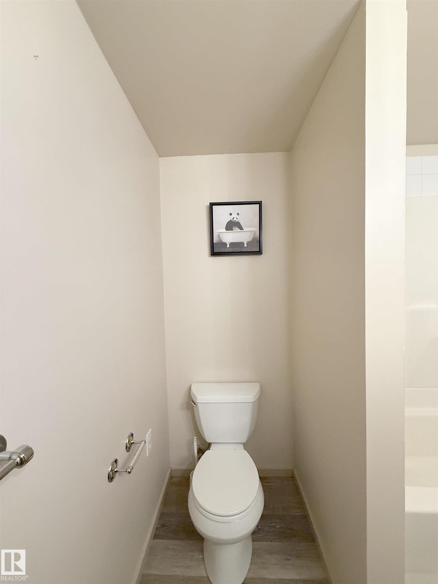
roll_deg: +1.2
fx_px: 236
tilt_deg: -1.6
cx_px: 219
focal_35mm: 14
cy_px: 292
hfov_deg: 85.7
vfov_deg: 102.1
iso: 500
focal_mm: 2.22
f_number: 2.2
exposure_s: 1/60
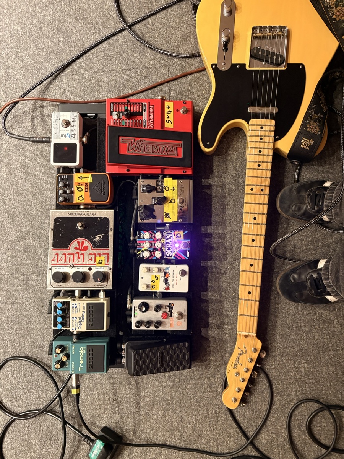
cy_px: 230
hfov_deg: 53.1
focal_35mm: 26
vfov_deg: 67.3
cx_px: 172
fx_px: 345
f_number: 1.6
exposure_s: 1/33
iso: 500
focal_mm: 5.96
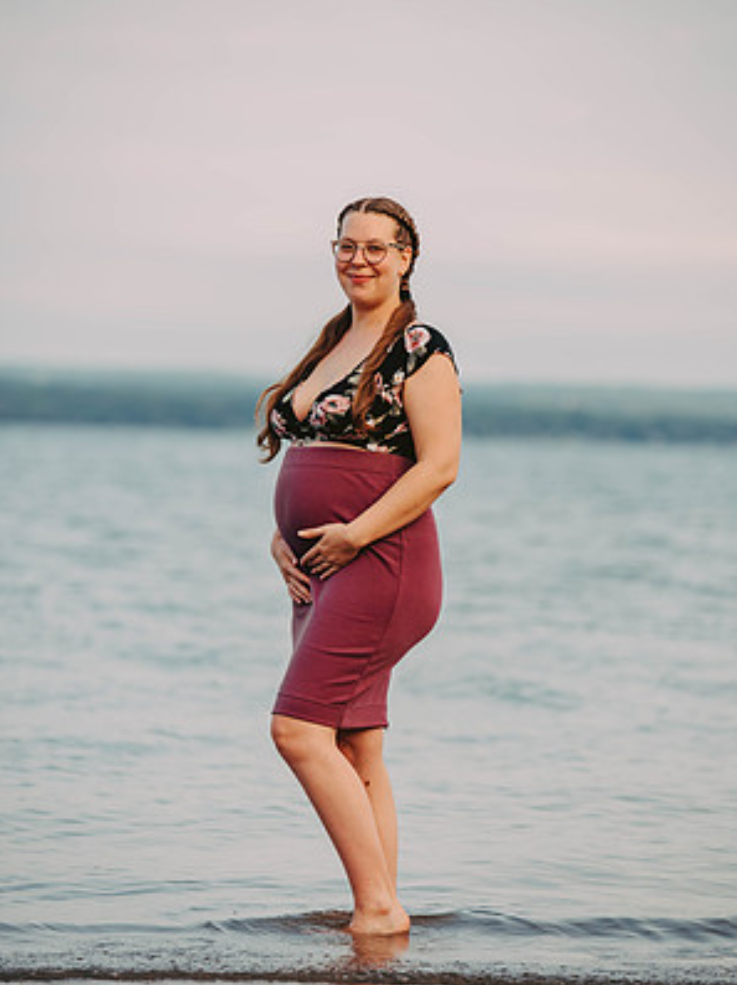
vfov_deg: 11.0
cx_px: 367
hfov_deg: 8.2
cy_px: 504
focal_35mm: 180
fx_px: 5118
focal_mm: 165
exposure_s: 1/640
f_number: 3.5
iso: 250
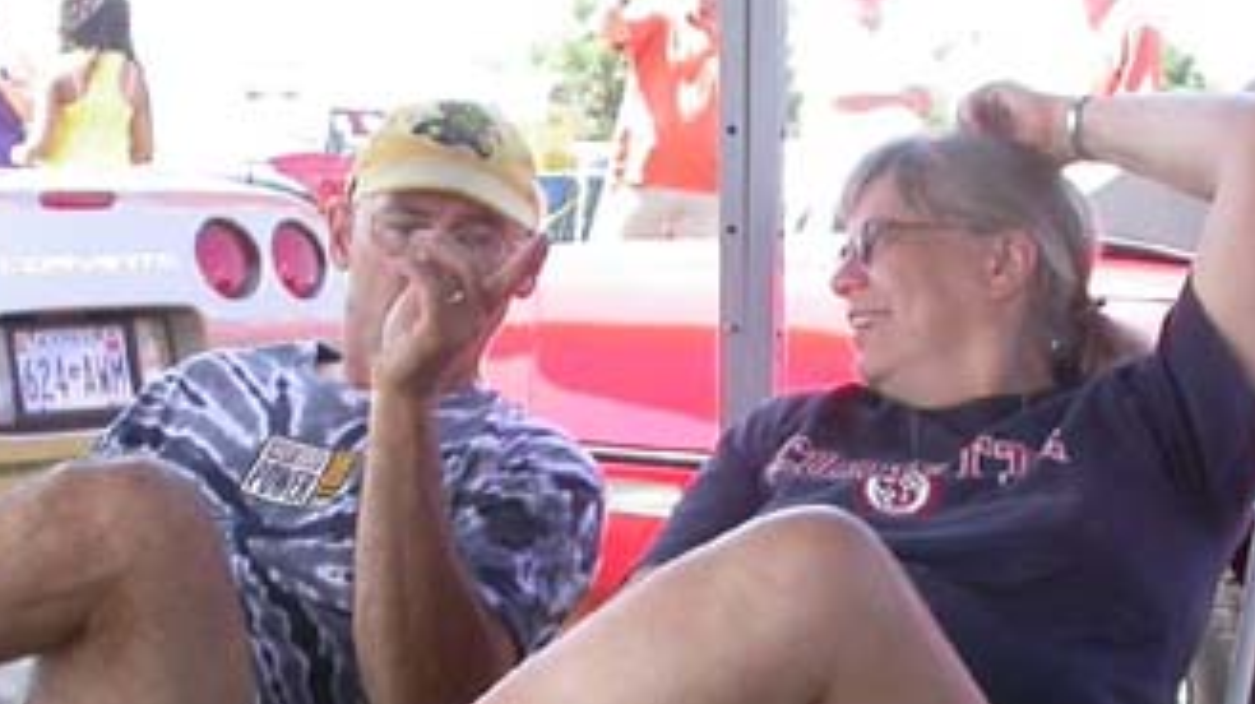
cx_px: 685
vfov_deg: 11.9
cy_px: 627
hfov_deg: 21.2
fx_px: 3359
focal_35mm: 101
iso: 100
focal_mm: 7.85
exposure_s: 1/144
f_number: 3.7
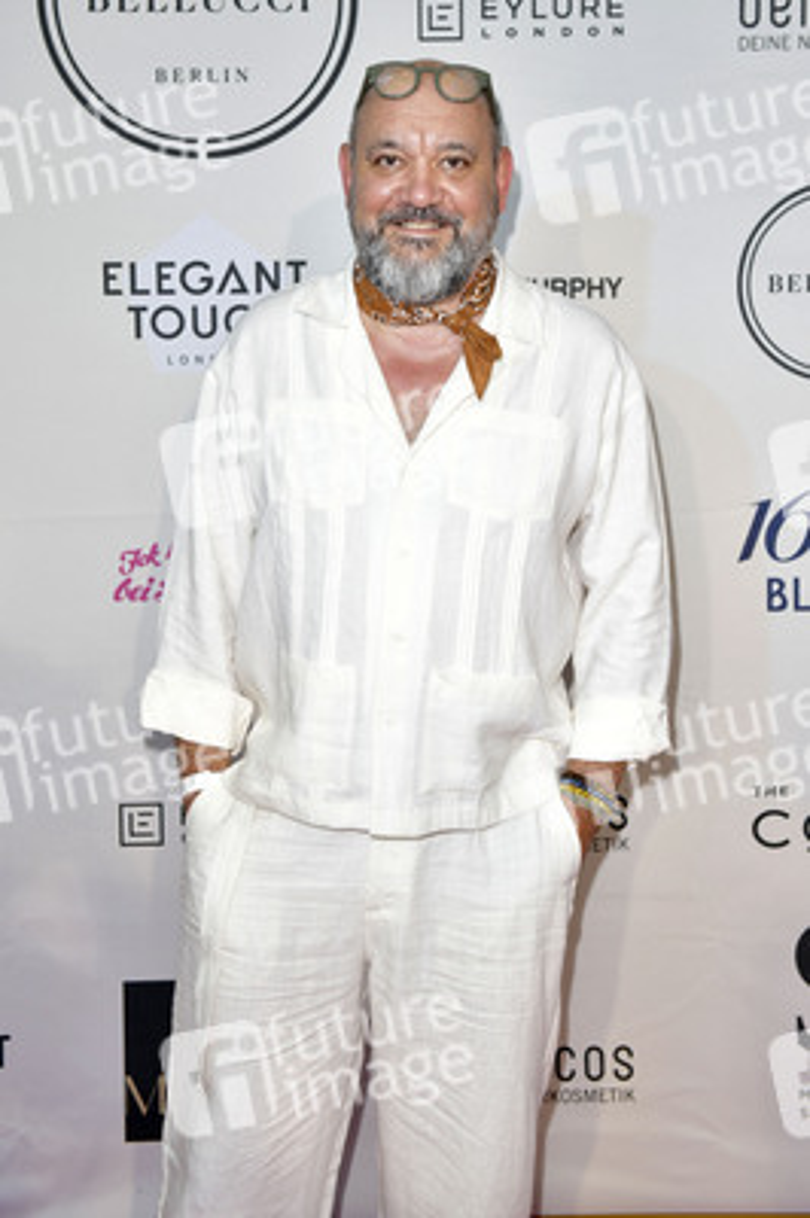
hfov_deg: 28.0
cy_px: 609
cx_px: 405
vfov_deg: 41.1
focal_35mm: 48
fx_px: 1623
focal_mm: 48
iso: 800
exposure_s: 1/200
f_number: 5
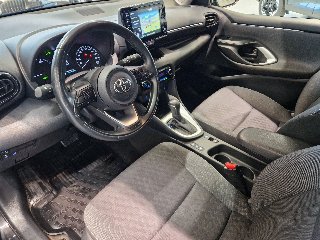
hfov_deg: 71.6
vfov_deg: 56.8
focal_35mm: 24
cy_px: 116
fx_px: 222
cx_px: 166
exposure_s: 1/100
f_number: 1.8
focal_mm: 5.4
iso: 800
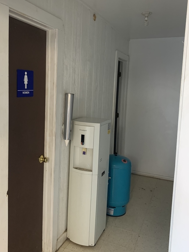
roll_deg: -2.3
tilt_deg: -5.7
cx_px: 70
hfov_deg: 42.6
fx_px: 240
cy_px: 114
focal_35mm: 33
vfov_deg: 55.3
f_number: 1.8
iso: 250
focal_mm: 4.25
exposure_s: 1/60
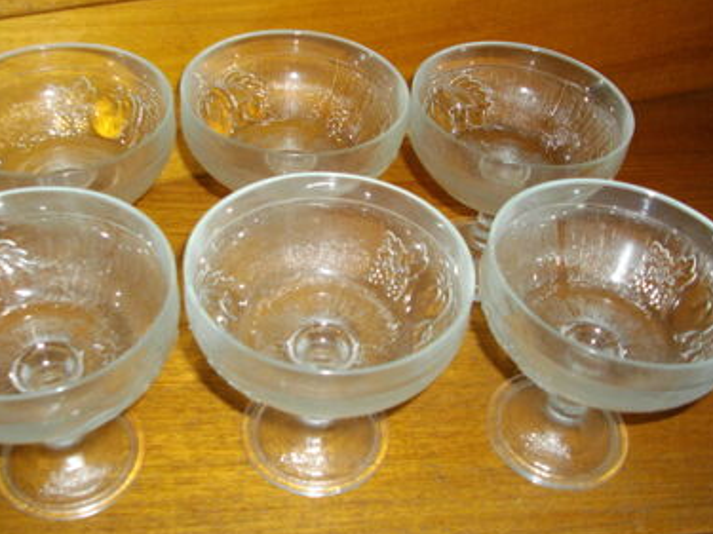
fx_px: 844
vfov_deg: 35.1
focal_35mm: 41
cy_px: 293
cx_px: 299
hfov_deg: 45.6
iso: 200
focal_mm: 5.7
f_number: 2.9
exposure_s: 1/50
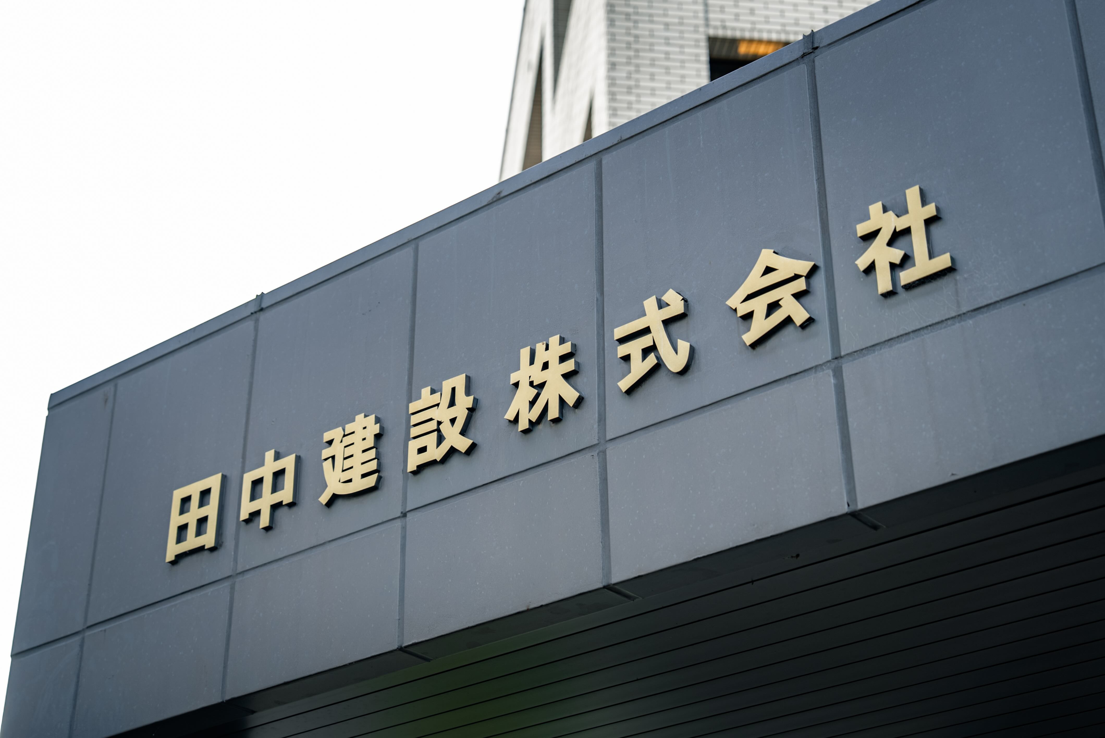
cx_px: 552
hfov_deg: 34.5
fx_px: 1781
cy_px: 369
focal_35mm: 58
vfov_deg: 23.4
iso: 160
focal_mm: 58
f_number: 2.8
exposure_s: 1/80
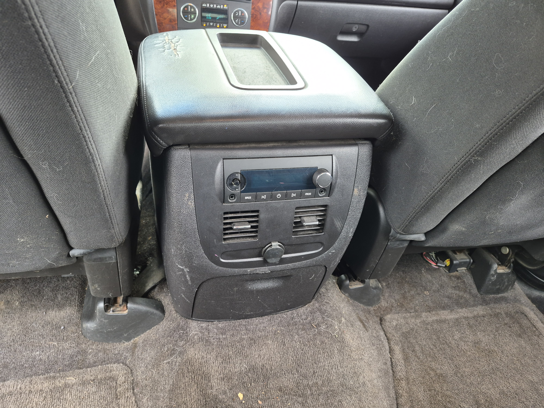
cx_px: 272
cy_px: 204
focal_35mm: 23
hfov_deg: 73.9
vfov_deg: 58.9
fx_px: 361
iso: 125
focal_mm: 5.4
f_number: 1.8
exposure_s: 1/64
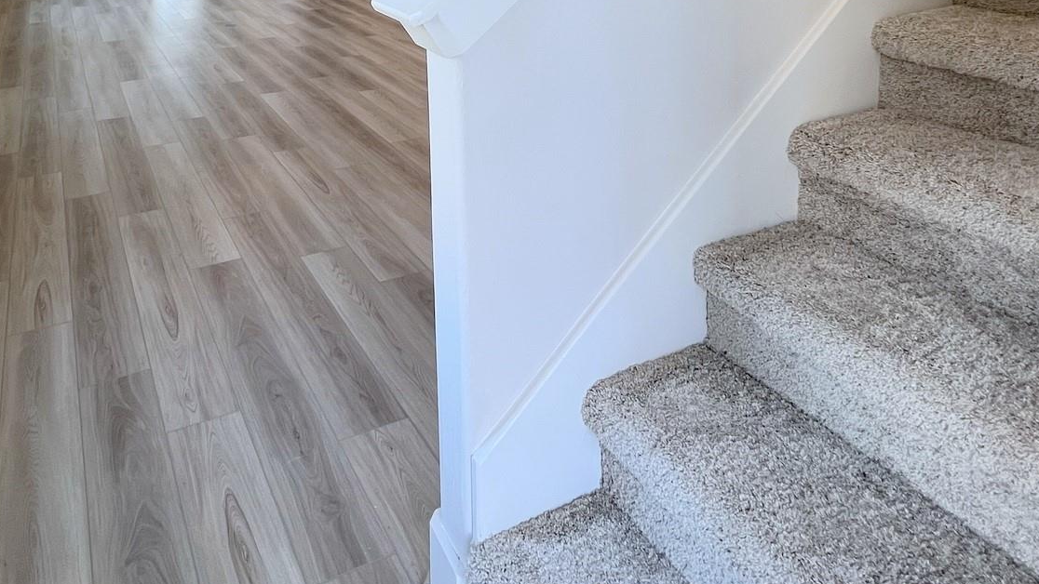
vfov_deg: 35.7
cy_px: -102
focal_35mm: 26
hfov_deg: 70.3
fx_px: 716
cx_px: 366
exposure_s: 1/120
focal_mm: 1.57
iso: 64
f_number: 1.8
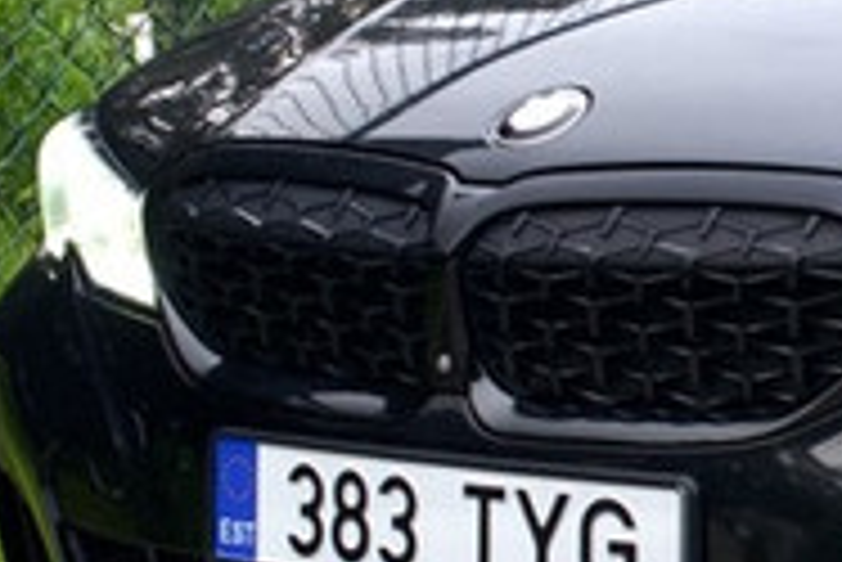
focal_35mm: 172
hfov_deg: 11.4
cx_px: 1346
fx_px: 4026
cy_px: 294
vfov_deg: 8.0
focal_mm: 34
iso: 500
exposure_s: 1/160
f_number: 4
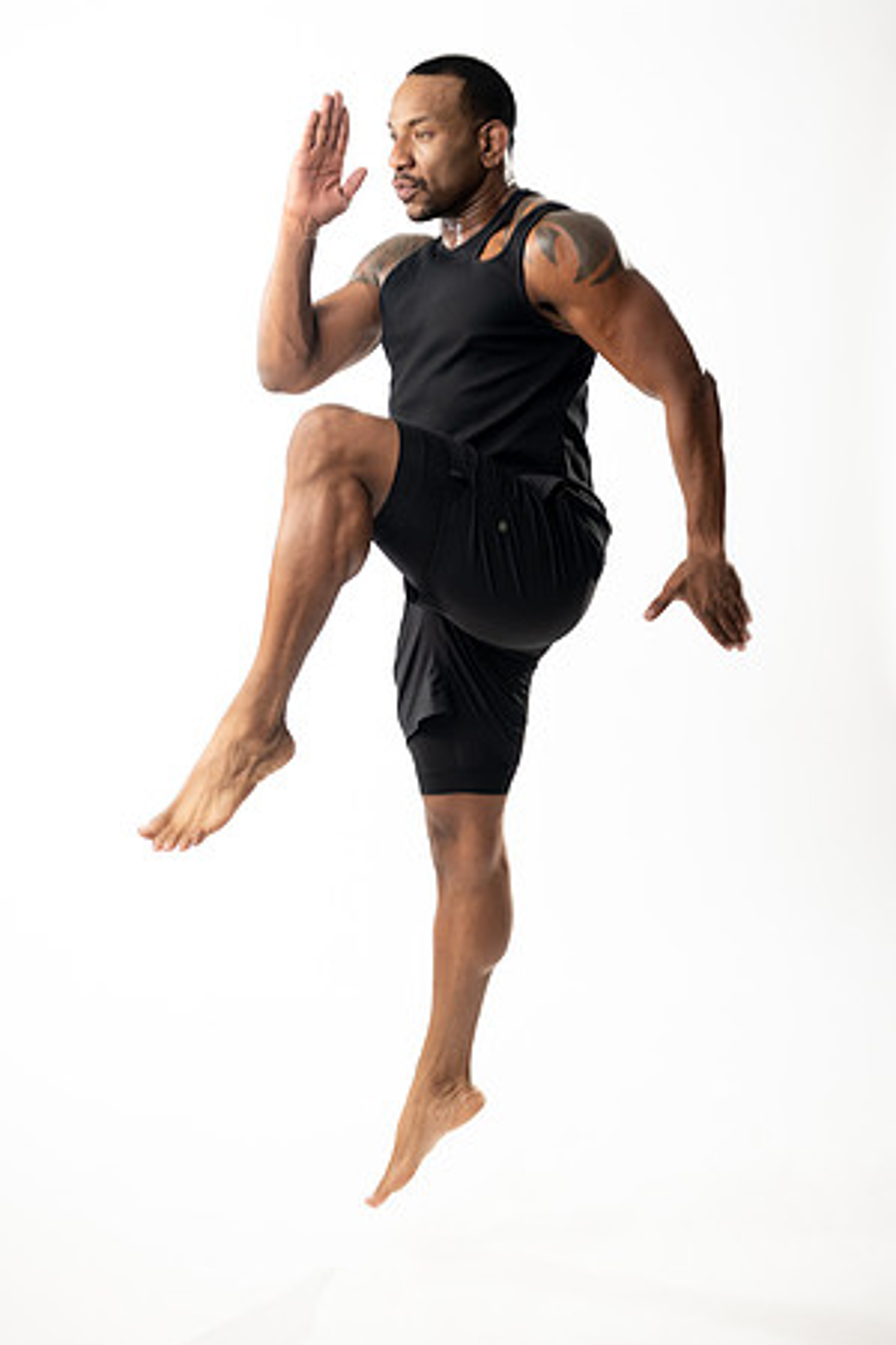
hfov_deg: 27.0
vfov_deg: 39.6
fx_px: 1867
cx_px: 448
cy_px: 672
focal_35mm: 50
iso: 800
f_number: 3.2
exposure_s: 1/80
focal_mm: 50
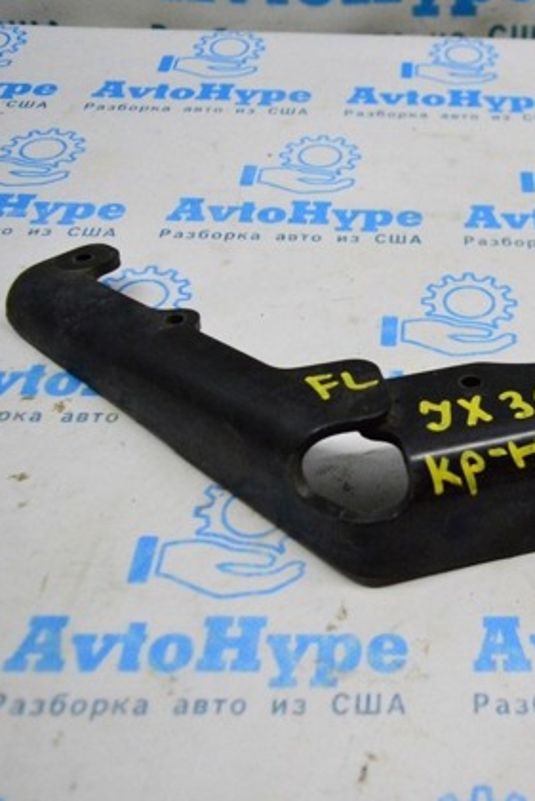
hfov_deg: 31.4
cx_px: 463
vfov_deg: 47.4
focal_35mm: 41
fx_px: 913
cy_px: 399
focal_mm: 18
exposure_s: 1/1600
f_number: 3.5
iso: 6400
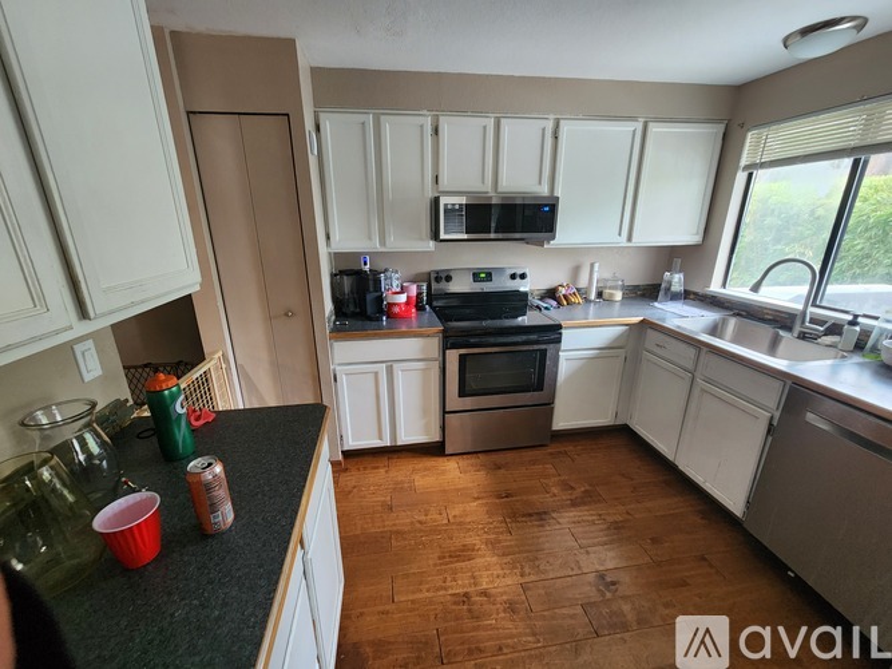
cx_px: 446
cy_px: 334
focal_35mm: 13
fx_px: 335
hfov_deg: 106.2
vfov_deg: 89.9
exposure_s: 1/30
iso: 320
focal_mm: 2.2
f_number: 2.2
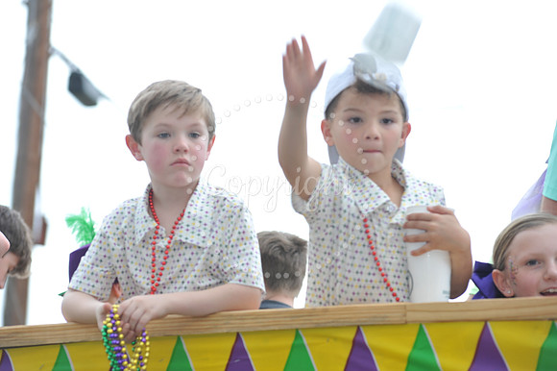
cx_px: 278
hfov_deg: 12.1
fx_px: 2629
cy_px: 186
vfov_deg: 8.1
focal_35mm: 170
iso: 250
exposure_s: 1/80
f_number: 6.3
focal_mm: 170
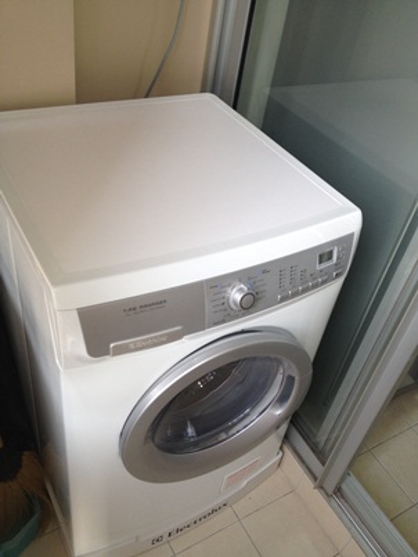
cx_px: 209
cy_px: 278
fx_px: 564
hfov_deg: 40.7
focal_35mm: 35
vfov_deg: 52.6
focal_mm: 4.28
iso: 64
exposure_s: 1/50
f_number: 2.4
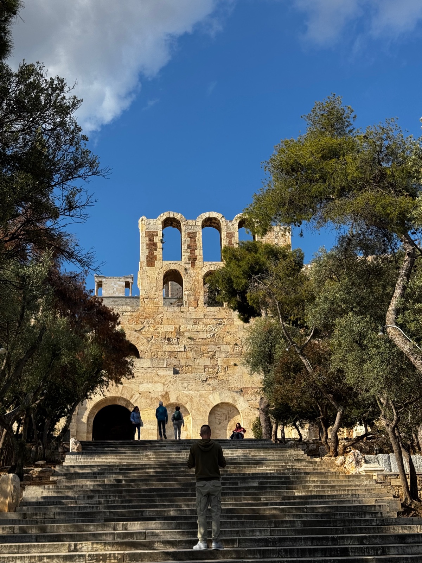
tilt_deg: +19.0
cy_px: 282
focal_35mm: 48
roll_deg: +1.9
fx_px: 780
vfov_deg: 39.7
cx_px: 211
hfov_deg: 30.3
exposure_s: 1/3425
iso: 64
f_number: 1.78
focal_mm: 6.76
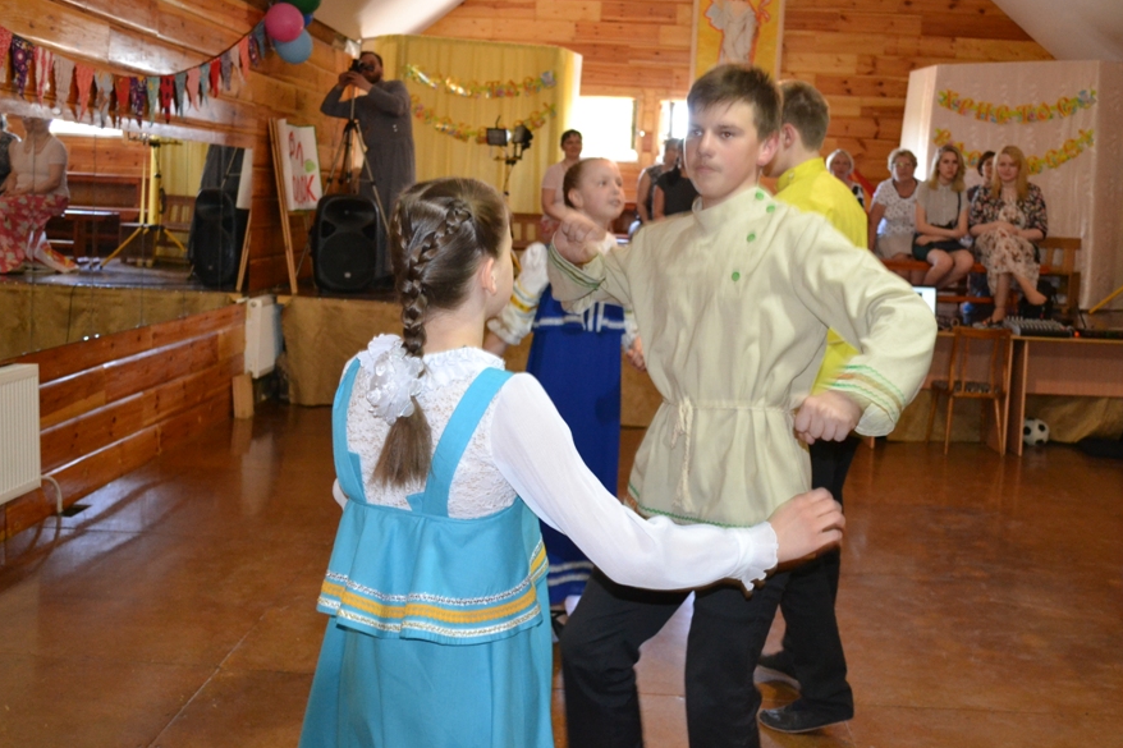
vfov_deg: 31.8
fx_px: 1310
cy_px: 313
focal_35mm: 42
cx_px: 605
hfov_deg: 46.4
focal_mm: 24
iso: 2000
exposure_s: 1/60
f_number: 4
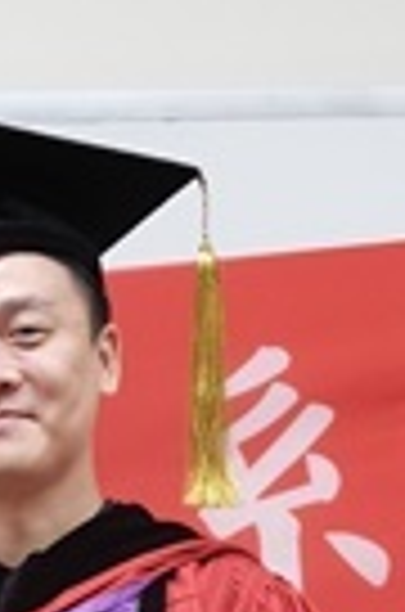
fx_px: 3528
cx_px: -279
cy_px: 1030
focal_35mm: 208
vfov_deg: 9.5
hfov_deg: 6.5
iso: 1600
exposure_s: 1/125
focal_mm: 31.5
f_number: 4
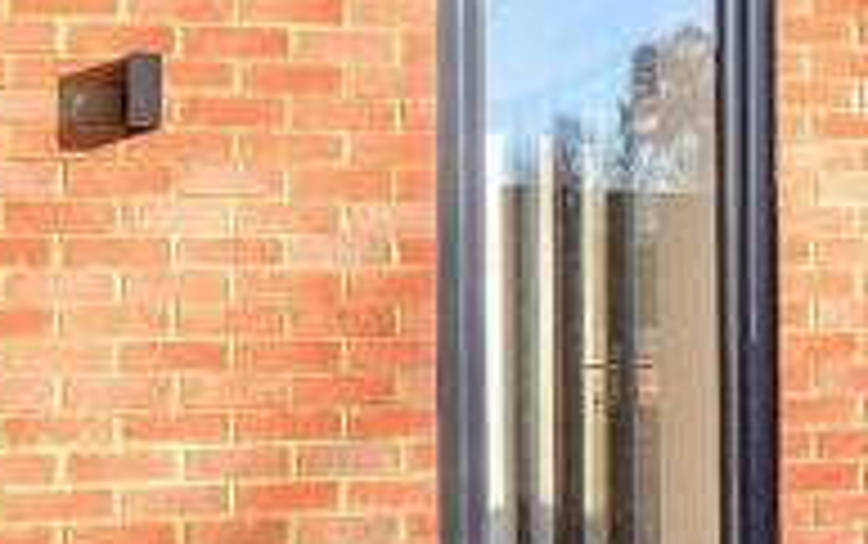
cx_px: 940
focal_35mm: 81
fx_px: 1918
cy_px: 232
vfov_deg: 16.1
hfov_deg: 24.0
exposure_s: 1/125
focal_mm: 10
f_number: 8
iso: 250
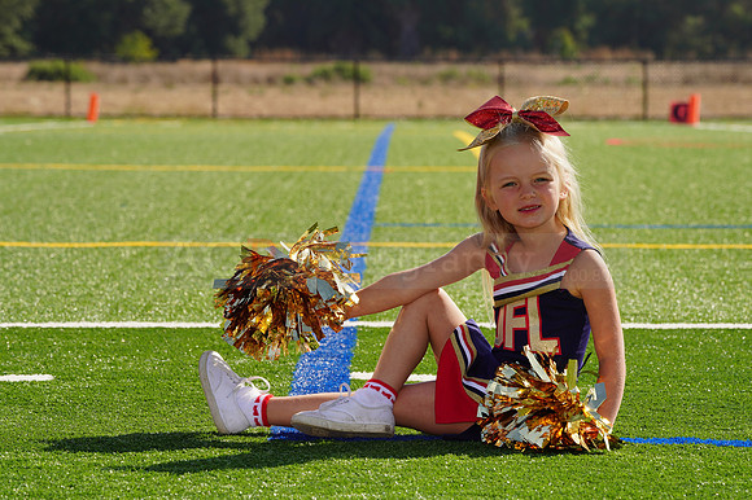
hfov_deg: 11.2
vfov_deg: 7.5
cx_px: 376
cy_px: 250
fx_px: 3820
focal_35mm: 183
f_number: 11
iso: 100
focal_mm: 183
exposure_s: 1/160
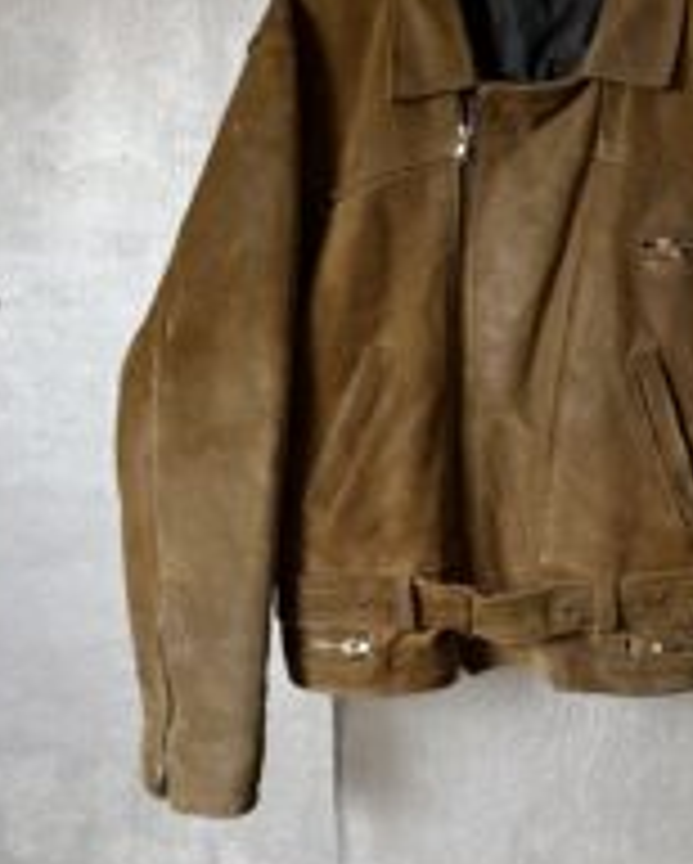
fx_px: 1101
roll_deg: -0.6
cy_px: 277
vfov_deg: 42.2
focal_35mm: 43
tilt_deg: -2.3
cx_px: 538
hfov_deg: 34.1
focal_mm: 6.76
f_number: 1.78
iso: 1000
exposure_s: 1/30
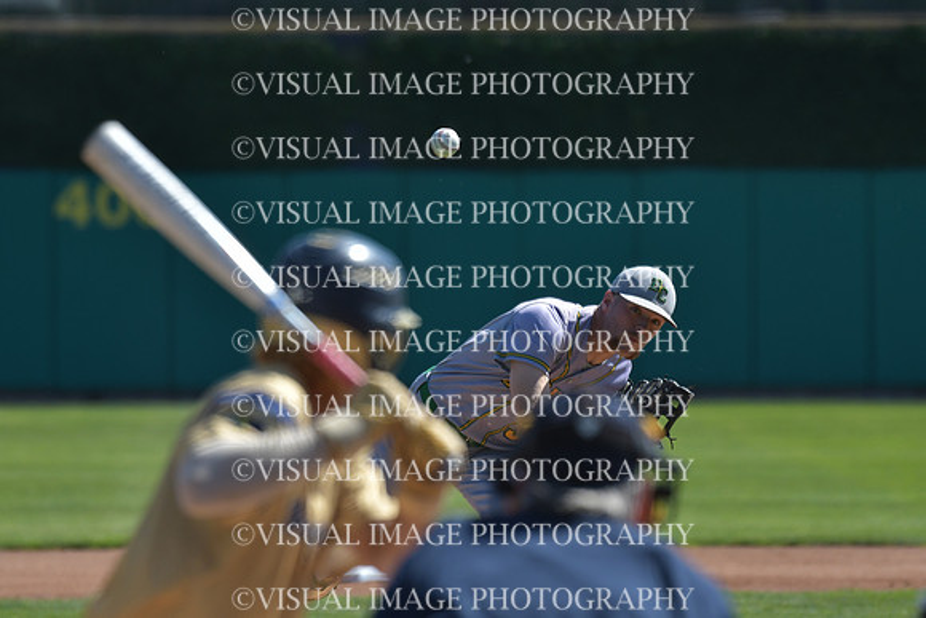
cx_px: 463
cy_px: 309
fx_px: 13121
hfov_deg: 4.0
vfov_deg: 2.7
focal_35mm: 510
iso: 640
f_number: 5.6
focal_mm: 340
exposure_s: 1/2500
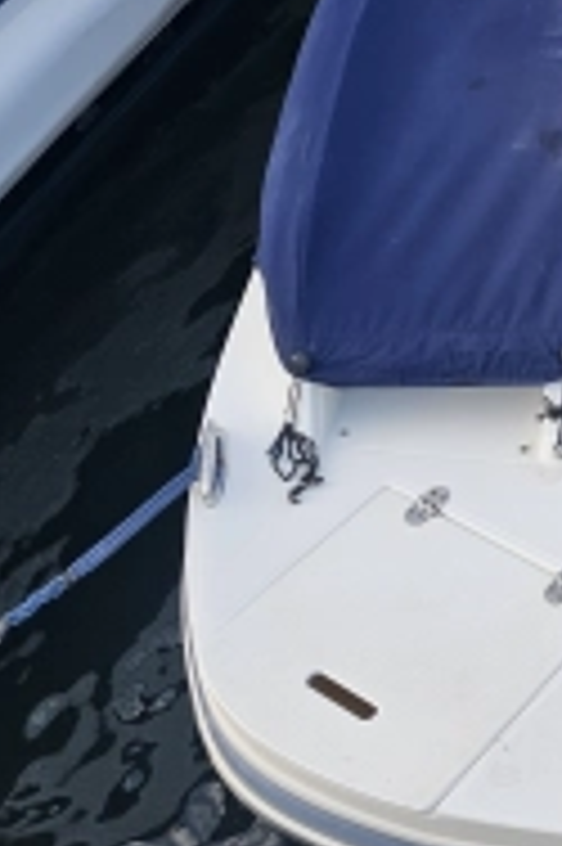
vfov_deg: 27.7
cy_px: 65
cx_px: 967
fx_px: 1642
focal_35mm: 70
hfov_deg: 16.6
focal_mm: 6.3
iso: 10
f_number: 1.7
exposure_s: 1/110
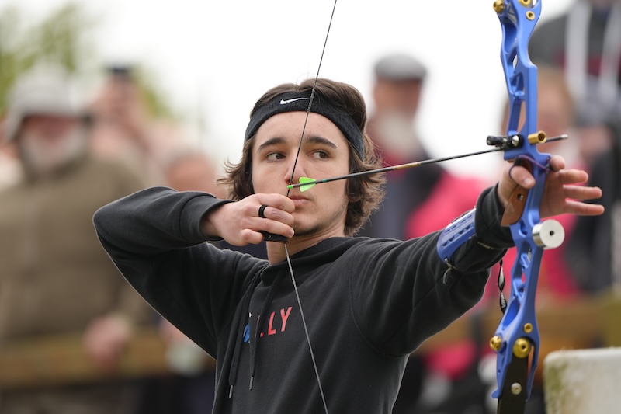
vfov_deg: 2.3
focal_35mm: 600
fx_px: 10347
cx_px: 310
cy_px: 207
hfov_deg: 3.4
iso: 320
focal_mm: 600
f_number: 6.3
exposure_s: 1/500
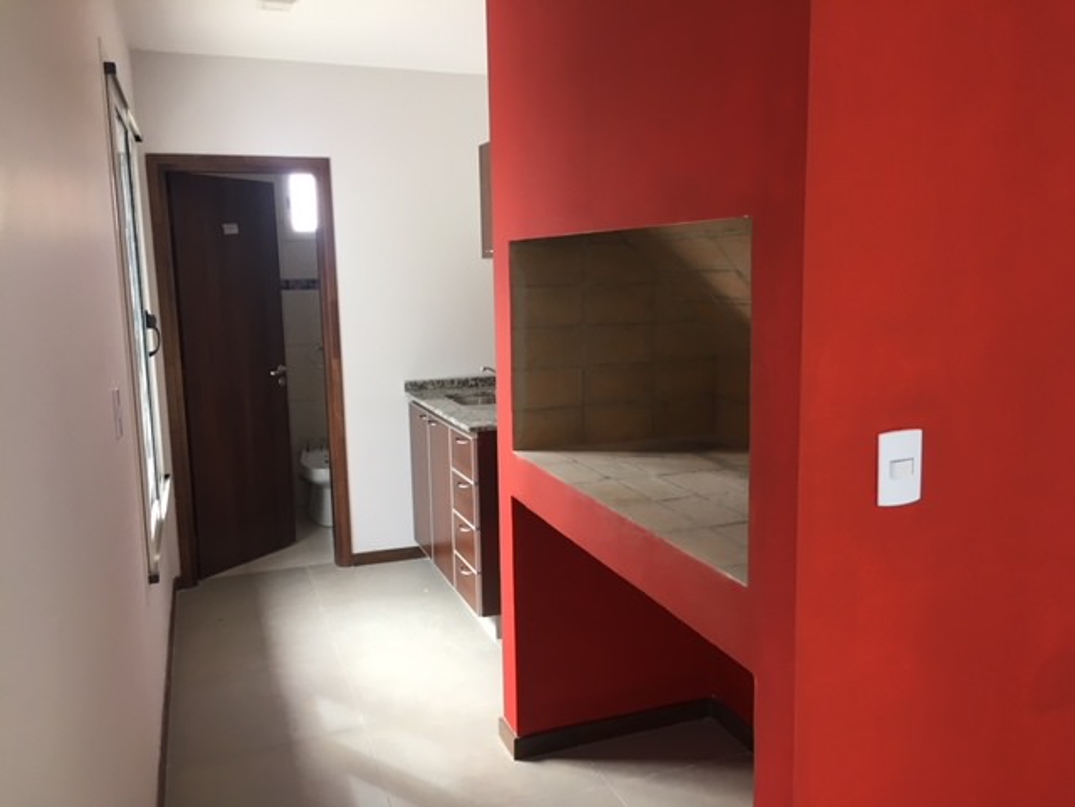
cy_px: 404
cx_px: 538
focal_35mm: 29
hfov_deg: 61.7
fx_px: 901
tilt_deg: -7.6
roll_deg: +1.8
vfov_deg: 48.2
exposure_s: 1/33
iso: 40
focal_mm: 4.15
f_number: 2.2
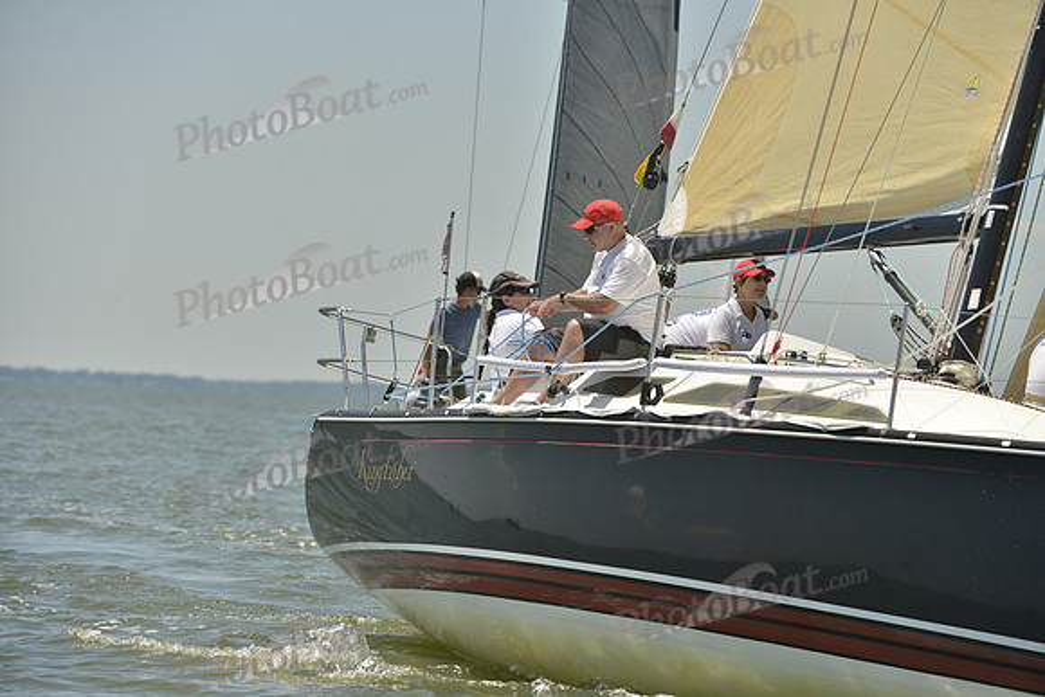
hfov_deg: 10.3
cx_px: 522
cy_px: 348
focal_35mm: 200
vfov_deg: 6.9
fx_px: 5807
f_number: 5.6
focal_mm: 200
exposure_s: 1/1250
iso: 200
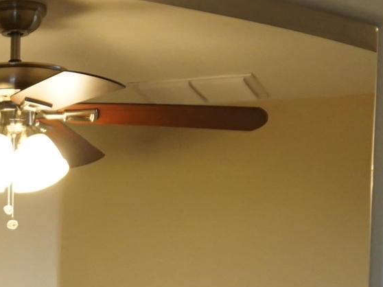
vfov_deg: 11.2
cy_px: 509
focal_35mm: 124
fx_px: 1371
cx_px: -170
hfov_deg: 14.9
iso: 1000
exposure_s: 1/160
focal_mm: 16
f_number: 4
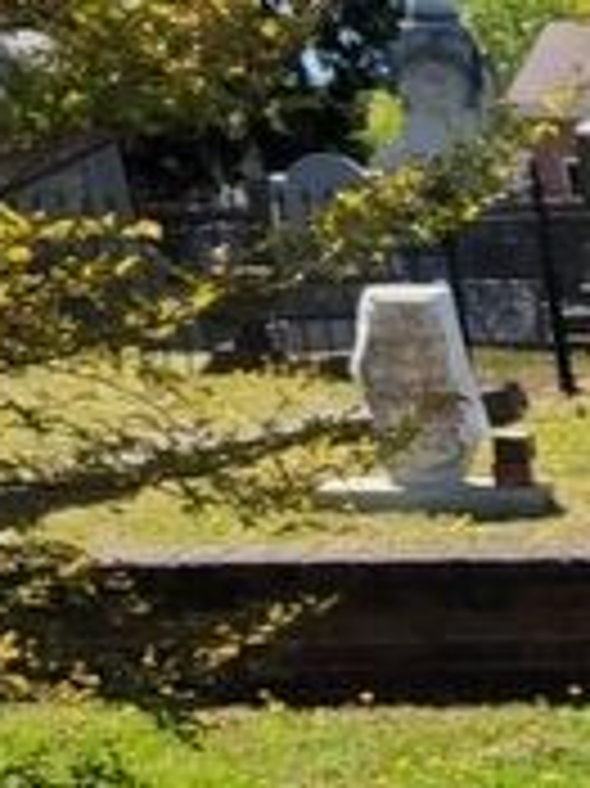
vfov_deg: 13.3
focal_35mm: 119
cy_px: 1761
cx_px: 1293
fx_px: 2708
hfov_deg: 11.0
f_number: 1.8
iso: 40
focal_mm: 5.4
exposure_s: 1/2500
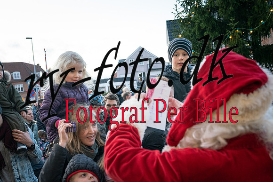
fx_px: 338
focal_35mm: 45
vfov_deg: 30.1
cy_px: 107
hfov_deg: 43.6
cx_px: 98
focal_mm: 33
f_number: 4
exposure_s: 1/160
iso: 2000
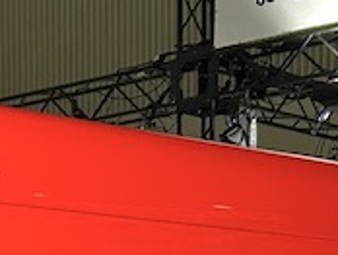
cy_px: 687
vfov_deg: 7.6
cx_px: -39
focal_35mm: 179
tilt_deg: -7.3
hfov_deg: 10.9
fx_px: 1750
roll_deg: +0.9
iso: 32
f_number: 1.5
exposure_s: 1/122
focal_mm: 5.7
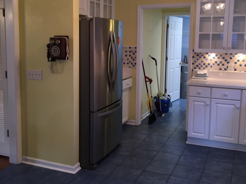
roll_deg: -0.6
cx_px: 122
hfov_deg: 46.8
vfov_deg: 35.8
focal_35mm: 40
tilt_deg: -5.6
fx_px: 284
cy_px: 72
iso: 40
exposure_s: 1/30
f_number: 2.2
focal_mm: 4.15
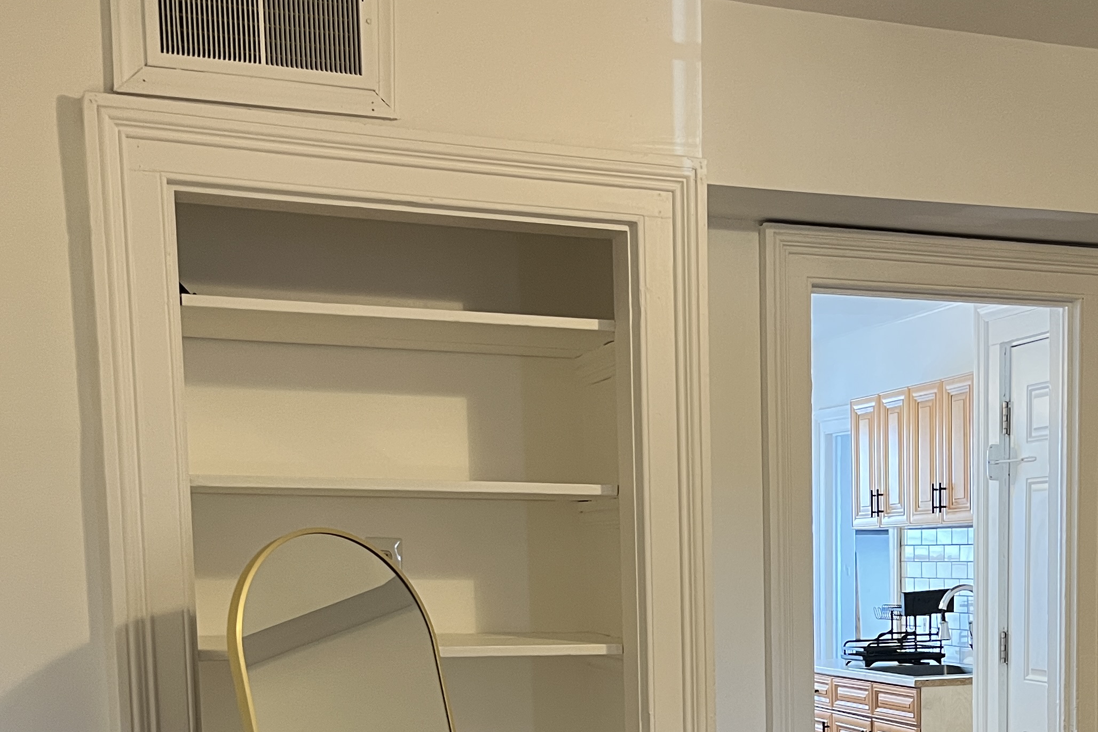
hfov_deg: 36.7
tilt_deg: -6.4
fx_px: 1616
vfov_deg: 24.4
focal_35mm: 53
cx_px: 820
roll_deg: +0.6
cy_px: 733
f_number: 1.6
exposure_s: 1/60
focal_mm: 5.1
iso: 250
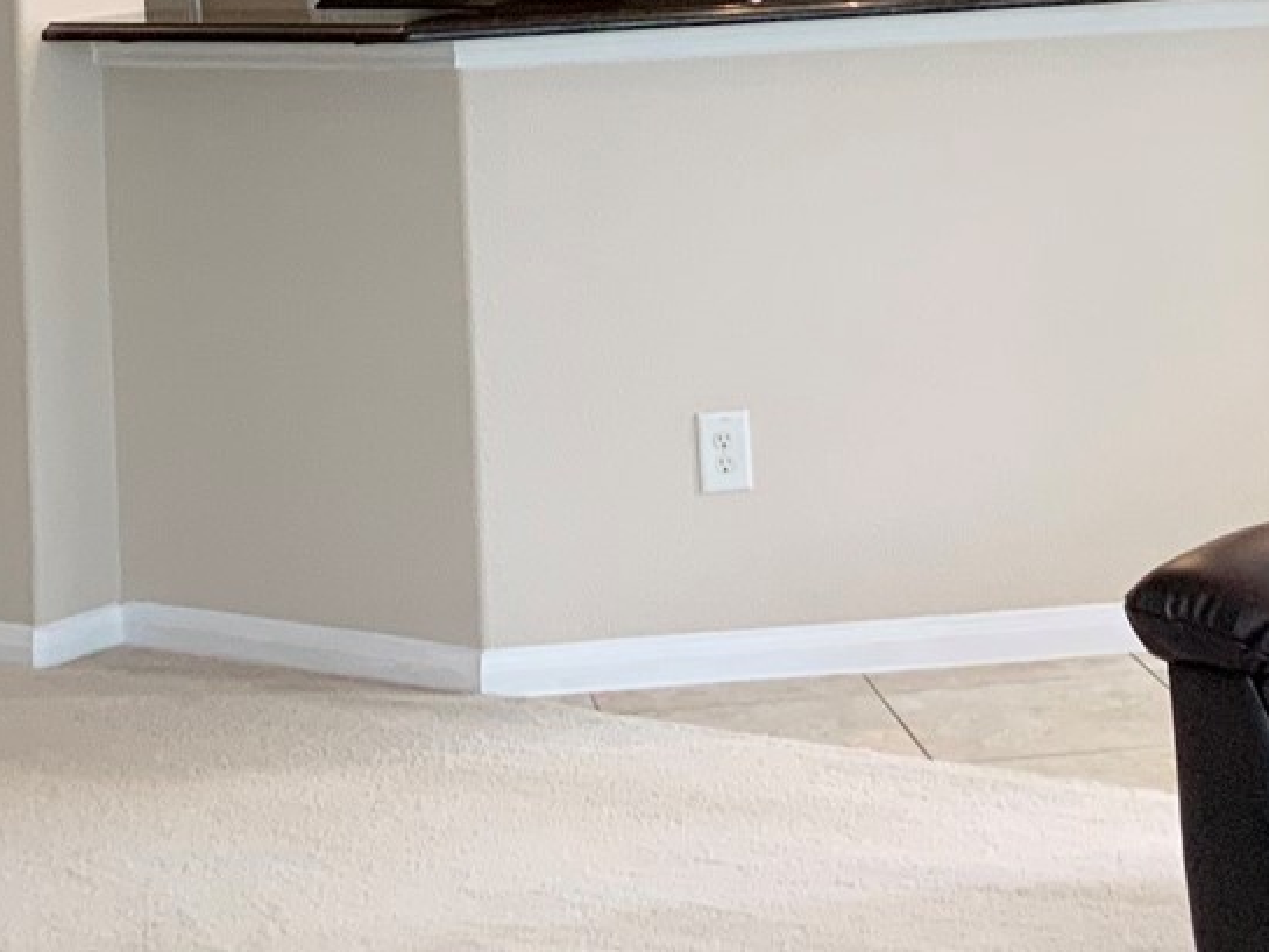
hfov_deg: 18.0
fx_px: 3997
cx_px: 619
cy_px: -314
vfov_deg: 13.1
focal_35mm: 109
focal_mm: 3
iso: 50
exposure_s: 1/60
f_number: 1.8
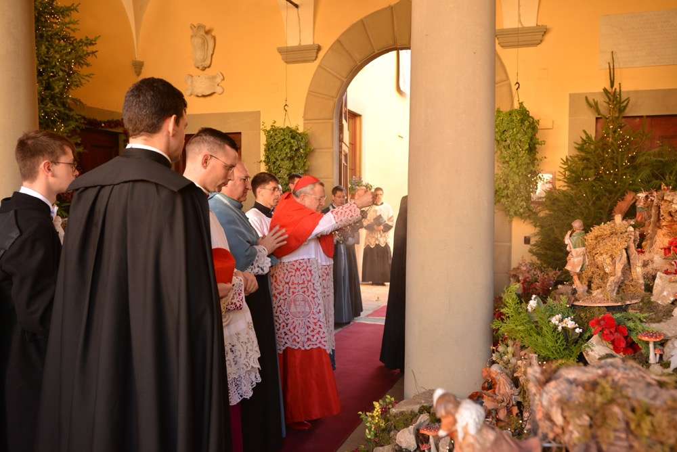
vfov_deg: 43.7
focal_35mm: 30
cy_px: 226
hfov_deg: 61.9
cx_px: 338
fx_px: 564
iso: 500
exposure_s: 1/125
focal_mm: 30
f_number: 5.6
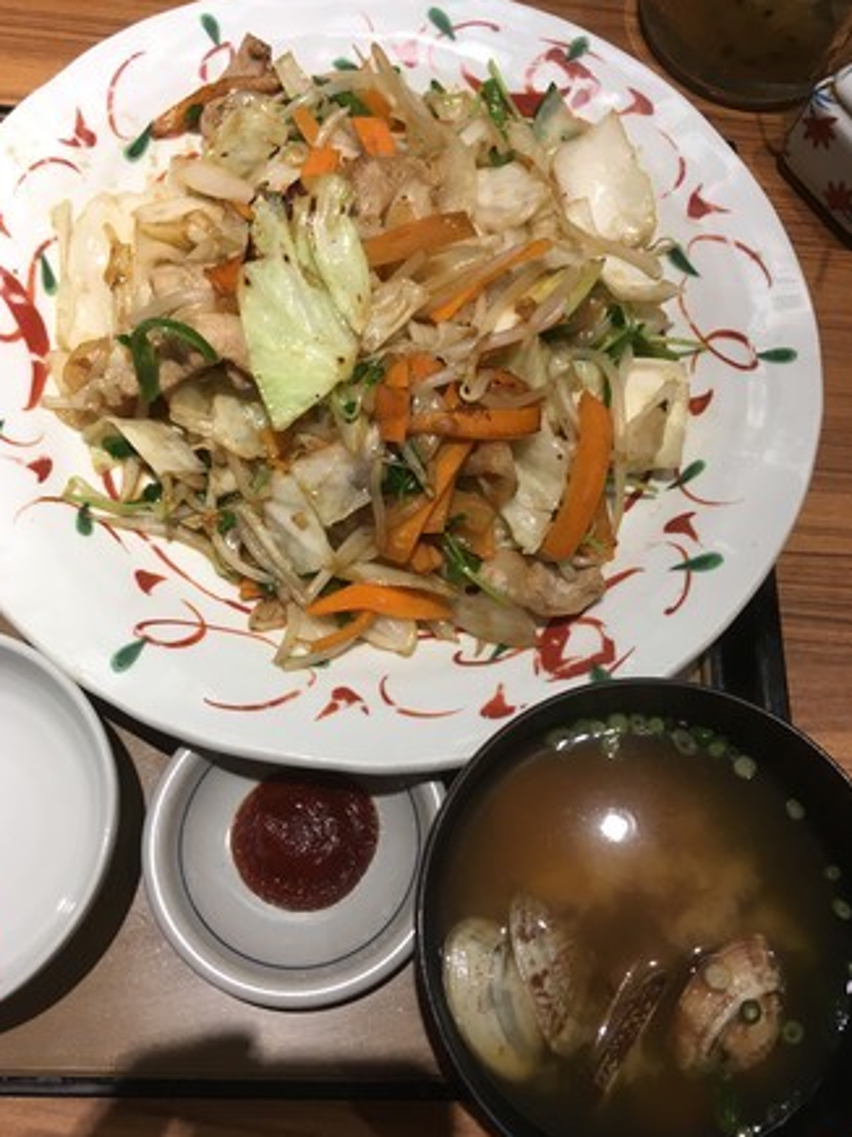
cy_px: 578
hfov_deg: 46.8
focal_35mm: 30
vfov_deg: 60.0
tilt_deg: -70.7
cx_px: 413
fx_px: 985
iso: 25
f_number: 2.2
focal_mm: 4.15
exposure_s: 1/30
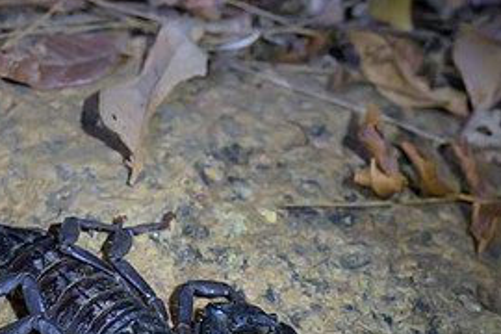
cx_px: 177
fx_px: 5761
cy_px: 293
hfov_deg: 5.0
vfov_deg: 3.3
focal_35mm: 414
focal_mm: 160
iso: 2000
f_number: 9
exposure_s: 1/250
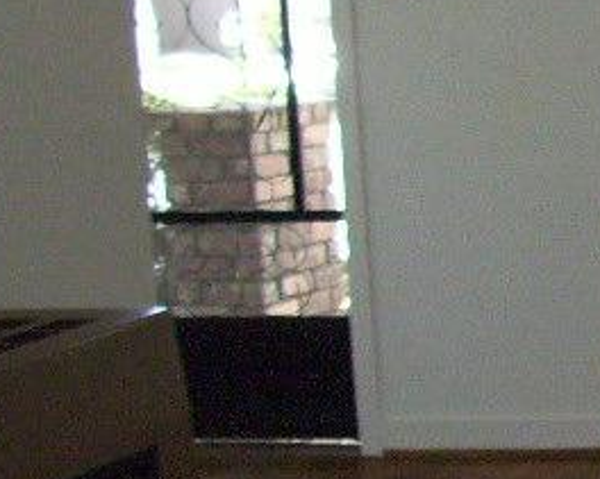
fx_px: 2858
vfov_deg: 9.6
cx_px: 1389
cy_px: 338
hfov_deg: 10.5
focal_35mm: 161
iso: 250
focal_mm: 5.7
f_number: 2.9
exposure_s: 1/40
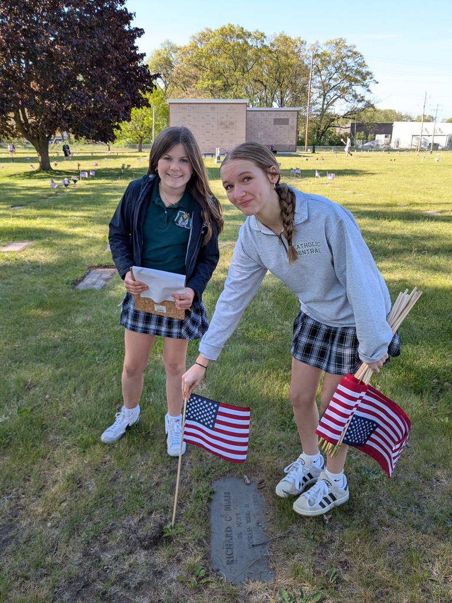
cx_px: 226
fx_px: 470
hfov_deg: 51.4
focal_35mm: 27
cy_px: 302
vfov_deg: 65.3
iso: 39
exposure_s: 1/544
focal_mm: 4.38
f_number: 1.73
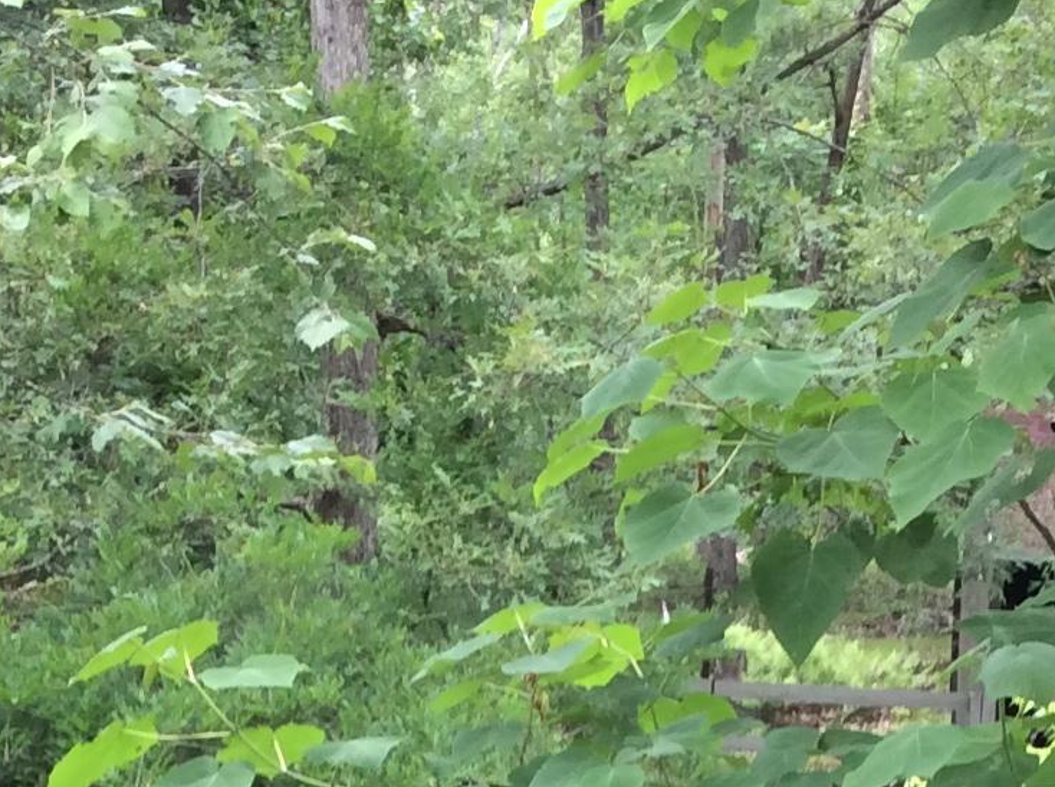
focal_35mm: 113
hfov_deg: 17.4
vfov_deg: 12.2
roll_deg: -0.4
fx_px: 3438
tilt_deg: -18.7
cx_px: 493
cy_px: 1294
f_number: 2.4
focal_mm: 3.3
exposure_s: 1/120
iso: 32
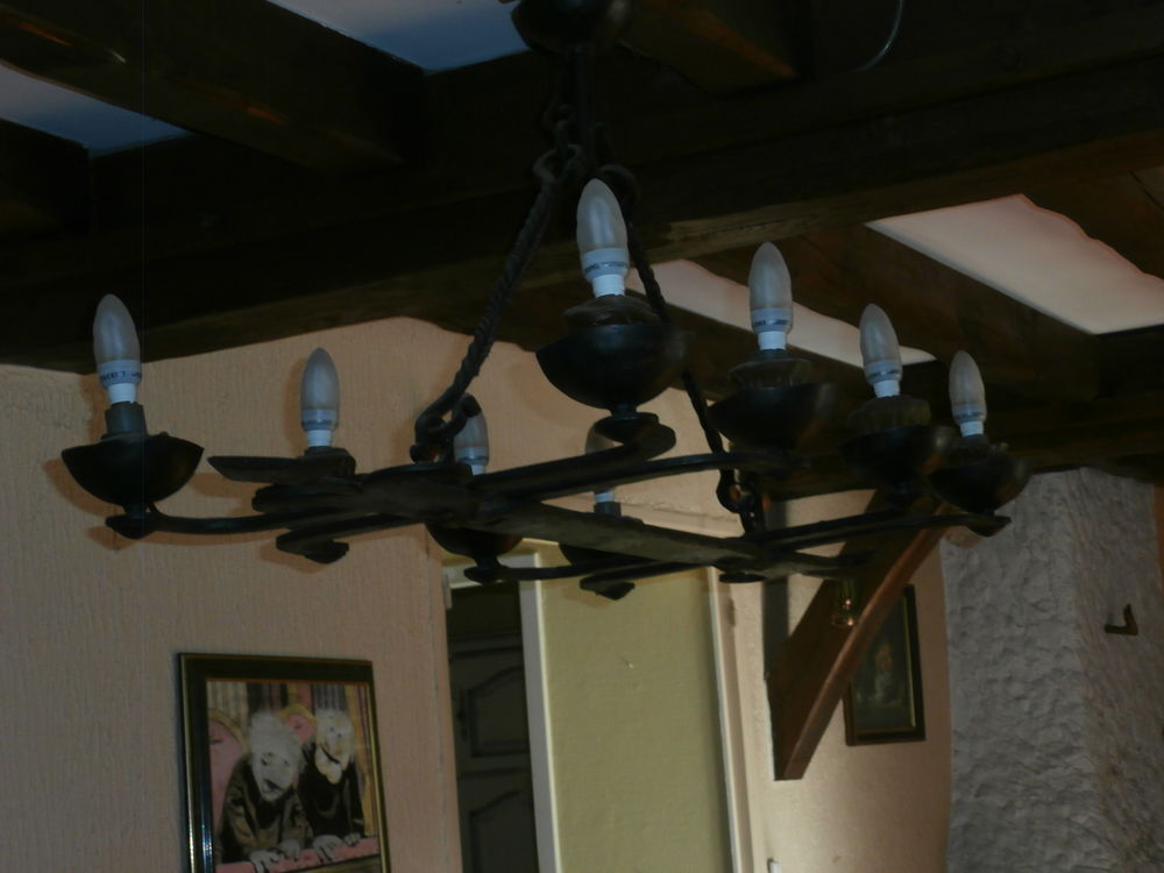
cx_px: 582
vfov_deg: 21.6
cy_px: 436
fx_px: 2287
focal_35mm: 68
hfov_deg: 28.6
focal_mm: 12.1
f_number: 4.7
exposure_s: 1/40
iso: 200
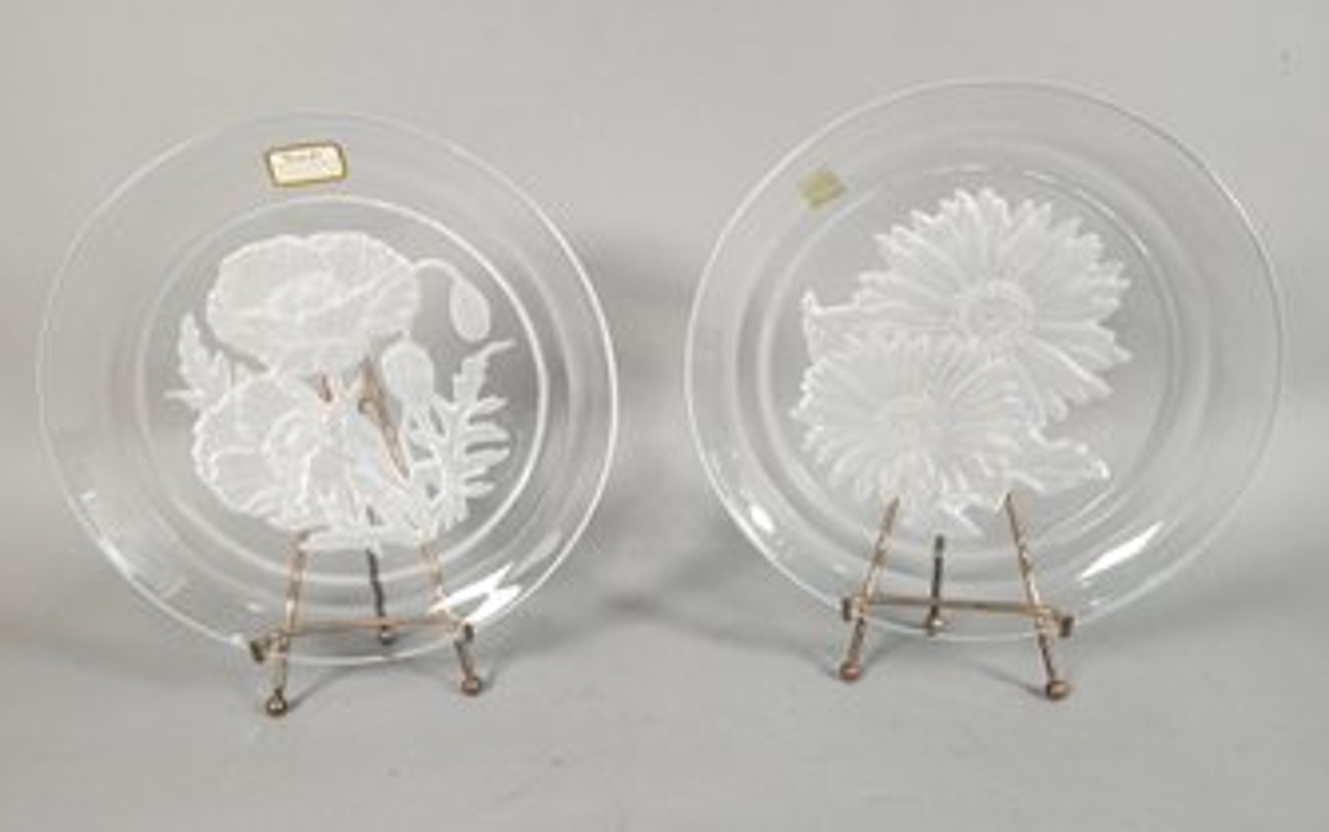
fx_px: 906
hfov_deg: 72.5
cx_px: 651
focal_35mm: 25
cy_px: 428
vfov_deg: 49.3
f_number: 1.8
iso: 160
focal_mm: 5.54
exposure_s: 1/120
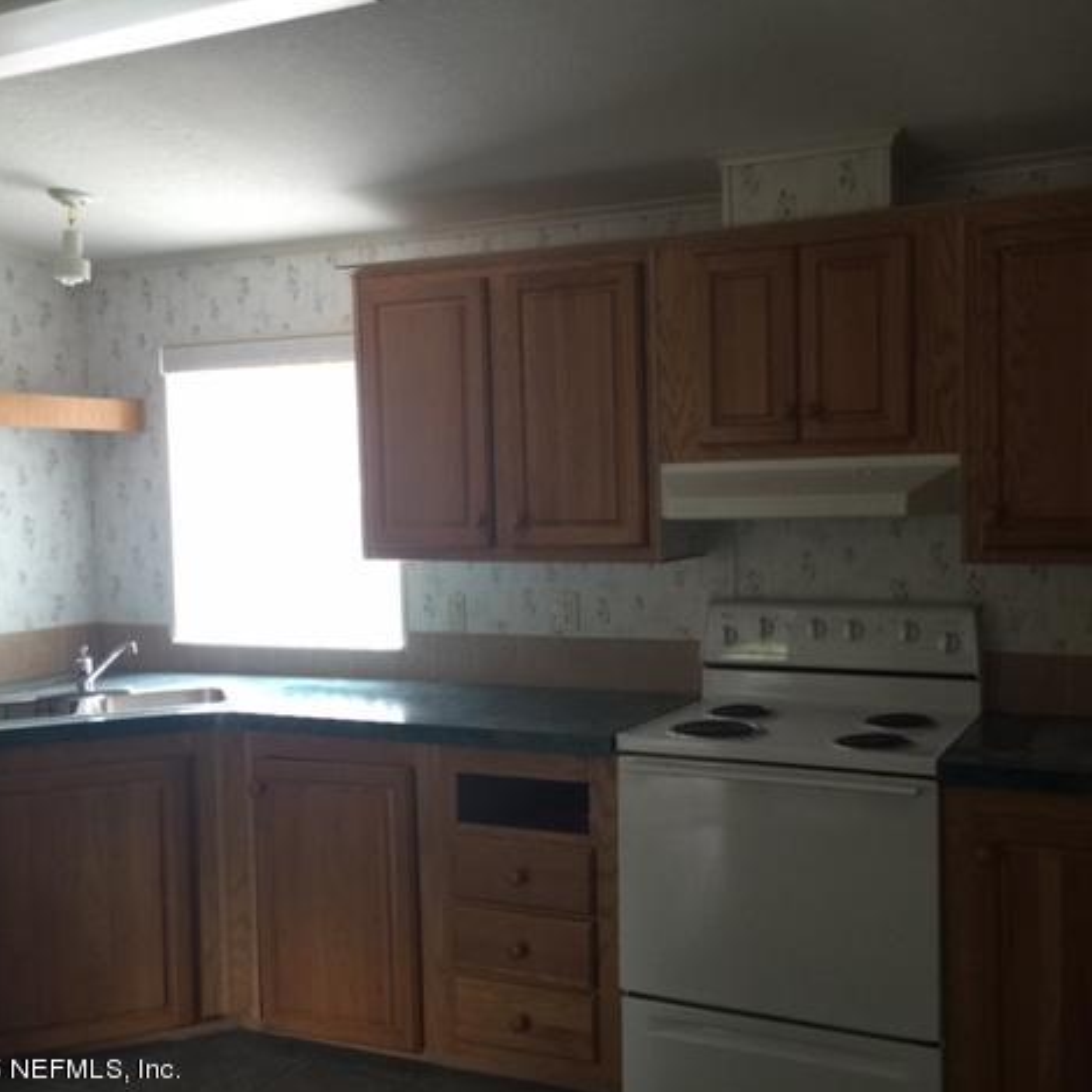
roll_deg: +0.8
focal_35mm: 35
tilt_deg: -3.3
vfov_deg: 47.2
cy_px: 556
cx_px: 647
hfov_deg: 47.0
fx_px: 1249
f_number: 2.2
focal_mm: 4.15
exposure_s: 1/15
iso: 64
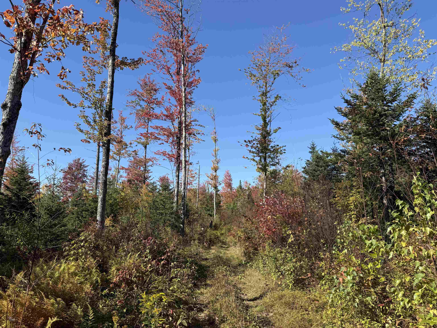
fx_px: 303
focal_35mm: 24
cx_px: 218
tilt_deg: +10.8
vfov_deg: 56.8
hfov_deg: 71.6
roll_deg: -0.3
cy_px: 164
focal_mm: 6.76
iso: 80
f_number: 1.78
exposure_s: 1/2801
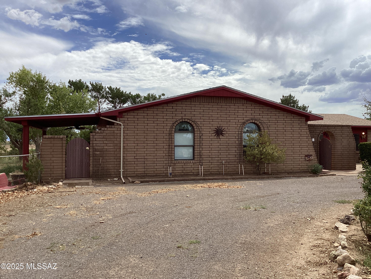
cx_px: 186
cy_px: 140
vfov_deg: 45.4
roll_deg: +1.0
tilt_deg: +0.8
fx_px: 332
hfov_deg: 58.4
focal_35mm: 31
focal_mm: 3.3
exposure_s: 1/2146
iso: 25
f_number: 2.4
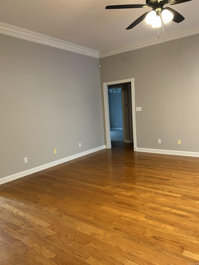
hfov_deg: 53.1
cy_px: 132
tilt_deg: -10.9
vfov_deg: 67.3
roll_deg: +3.8
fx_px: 199
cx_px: 100
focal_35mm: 26
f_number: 1.5
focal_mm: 5.7
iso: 250
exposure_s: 1/60
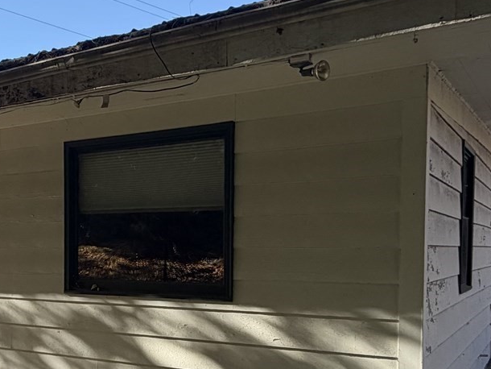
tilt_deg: -2.4
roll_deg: +0.4
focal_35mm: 47
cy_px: 272
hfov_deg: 38.4
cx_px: 78
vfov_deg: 30.4
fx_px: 667
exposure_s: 1/502
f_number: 2.2
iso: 50
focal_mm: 2.22
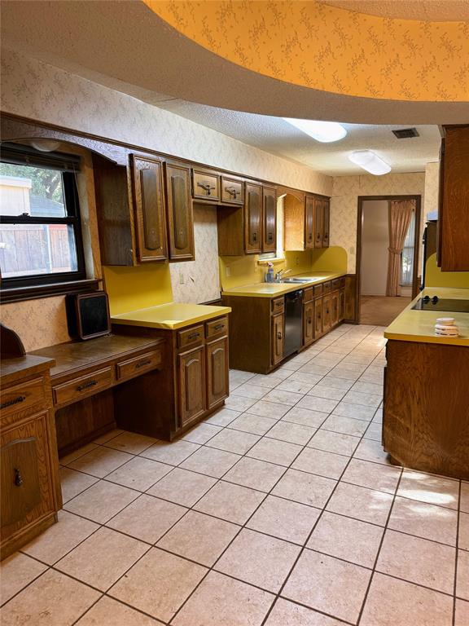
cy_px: 313
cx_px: 234
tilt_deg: -10.1
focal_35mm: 24
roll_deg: +1.1
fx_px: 434
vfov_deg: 71.6
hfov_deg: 56.8
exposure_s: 1/60
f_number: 1.78
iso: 125
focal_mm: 6.76
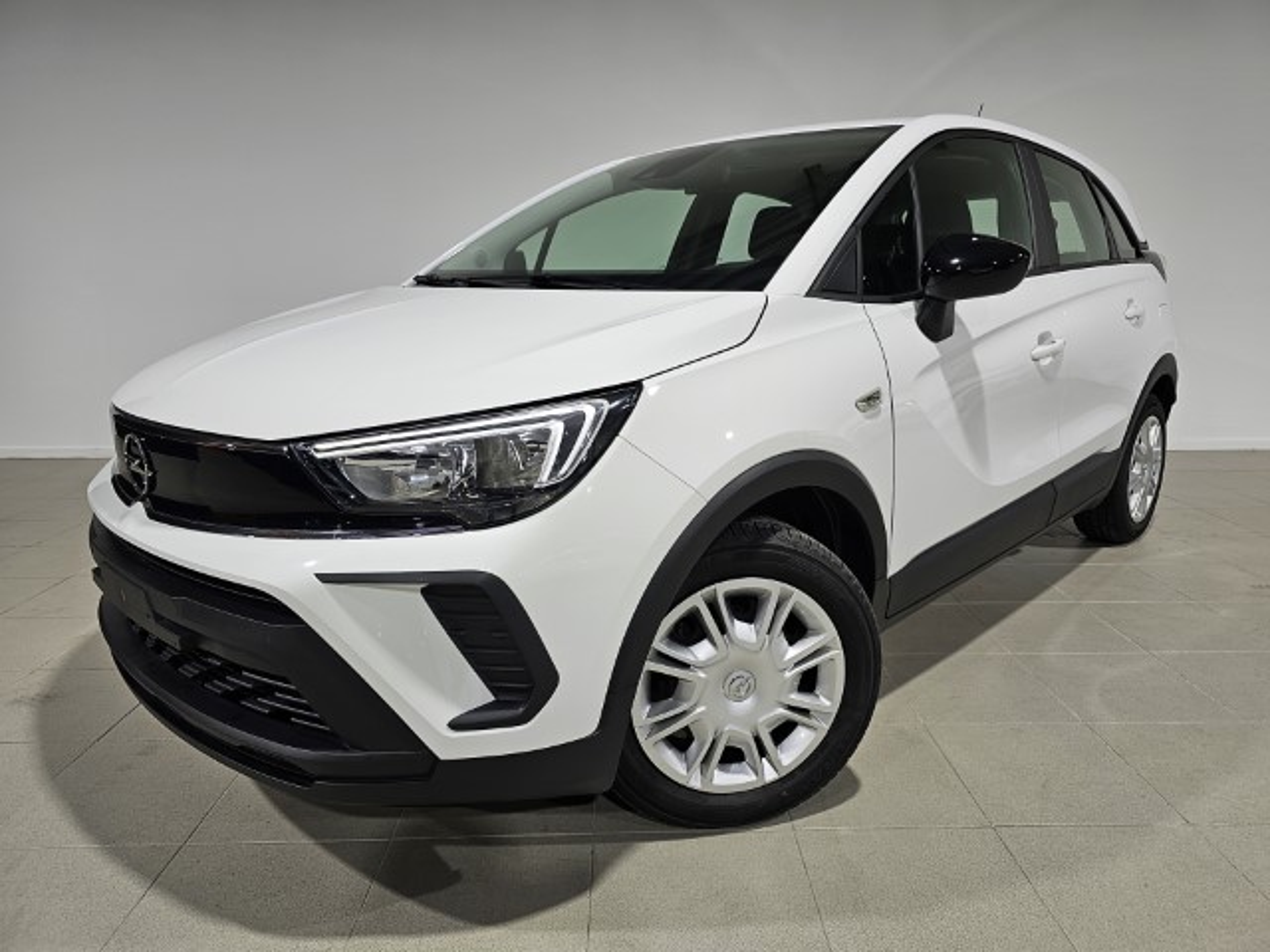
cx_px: 635
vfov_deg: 58.9
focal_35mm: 23
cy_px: 476
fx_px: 844
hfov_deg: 73.9
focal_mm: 6.3
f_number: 1.7
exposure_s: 1/50
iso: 25
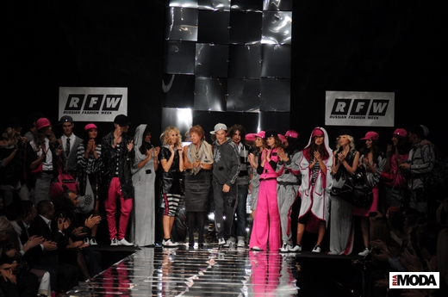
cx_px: 224
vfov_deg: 11.4
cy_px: 148
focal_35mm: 120
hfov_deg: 17.1
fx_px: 1491
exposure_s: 1/250
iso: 800
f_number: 3.5
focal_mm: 80
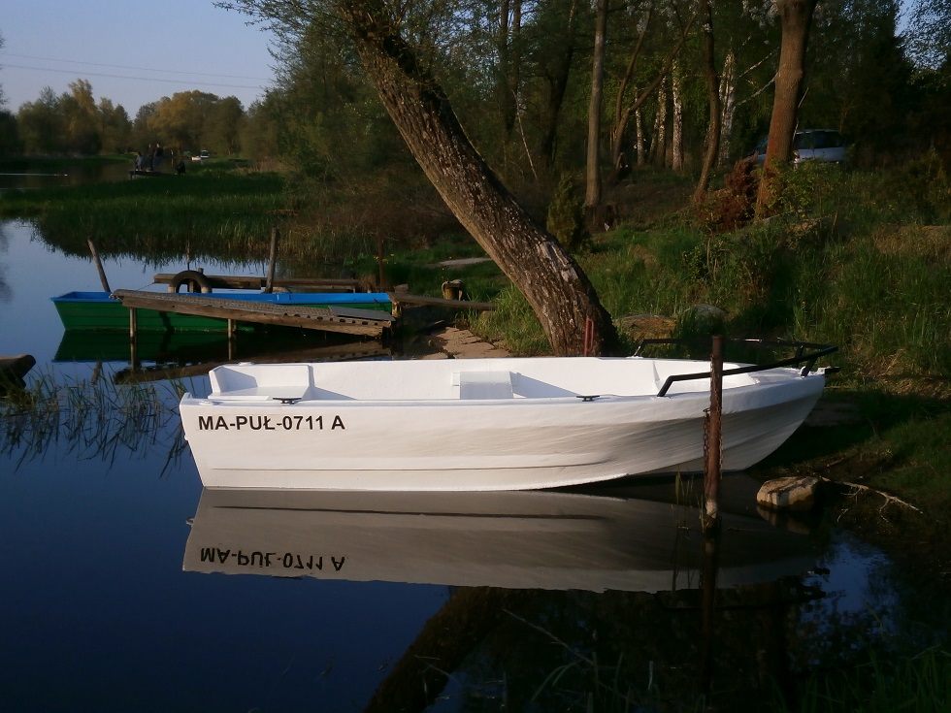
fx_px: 1291
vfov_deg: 30.9
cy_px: 356
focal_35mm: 47
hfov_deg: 40.4
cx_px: 476
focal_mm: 8.3
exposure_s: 1/800
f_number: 3.4
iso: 80
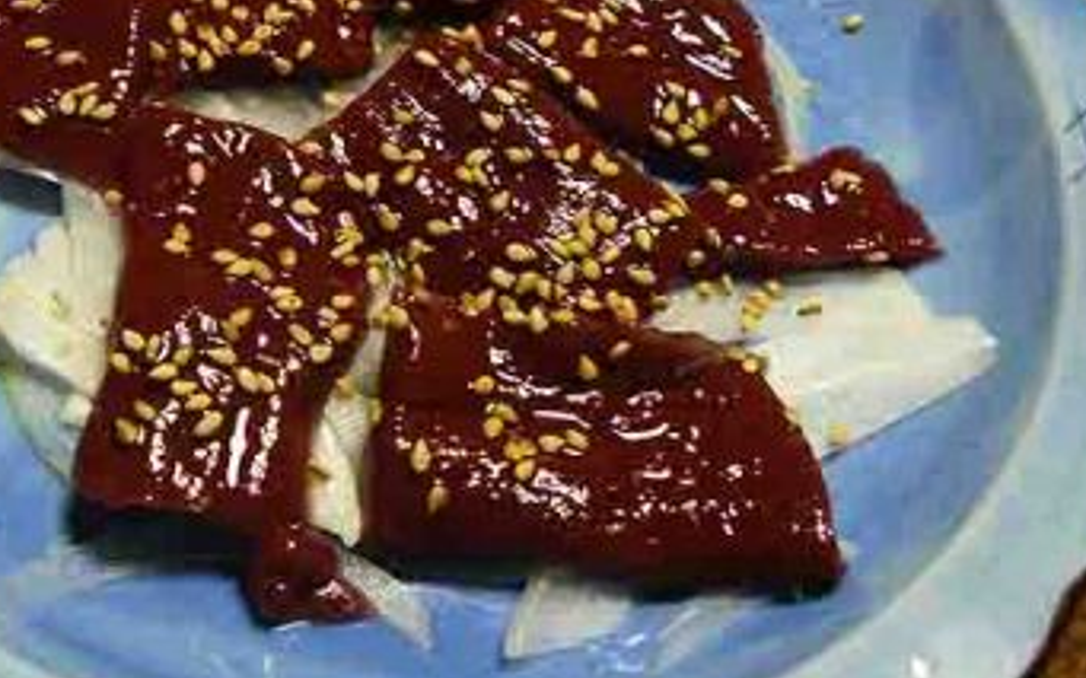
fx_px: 1657
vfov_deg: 23.1
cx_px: 344
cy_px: 256
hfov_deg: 35.8
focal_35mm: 56
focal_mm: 6
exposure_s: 1/5
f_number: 2.8
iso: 200
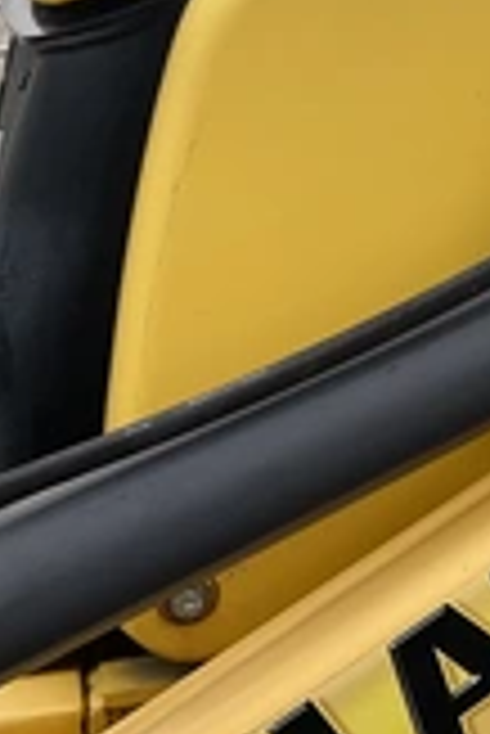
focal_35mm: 74
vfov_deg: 27.3
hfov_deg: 17.1
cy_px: 293
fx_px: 1508
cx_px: 679
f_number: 1.8
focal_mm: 3
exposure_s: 1/446
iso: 25
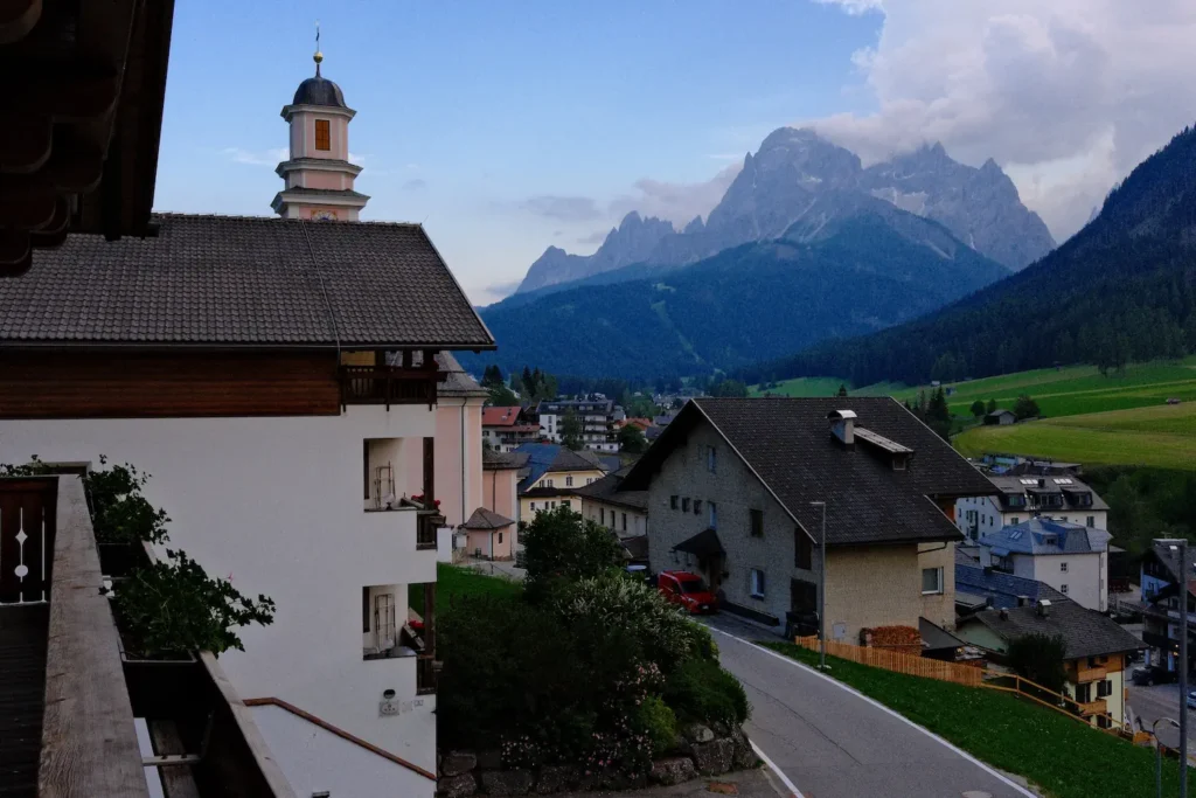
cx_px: 598
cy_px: 399
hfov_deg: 54.4
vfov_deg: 37.9
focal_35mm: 35
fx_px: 1163
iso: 1250
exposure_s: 1/100
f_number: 16
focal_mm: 23
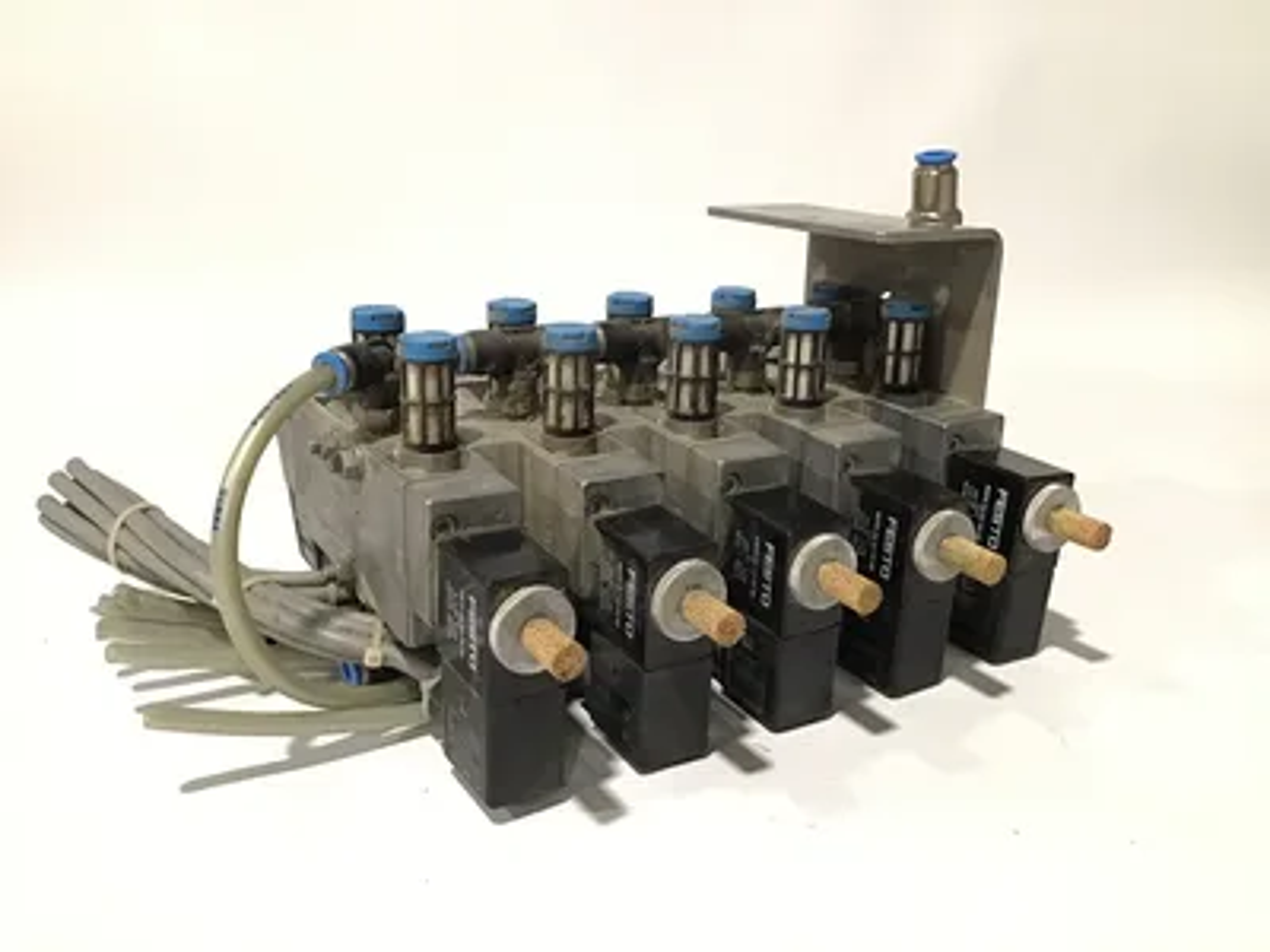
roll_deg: -0.1
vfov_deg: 45.4
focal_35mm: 31
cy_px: 476
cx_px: 635
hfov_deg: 58.4
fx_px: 1137
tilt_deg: -18.3
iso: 200
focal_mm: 3.3
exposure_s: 1/24
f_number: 2.4
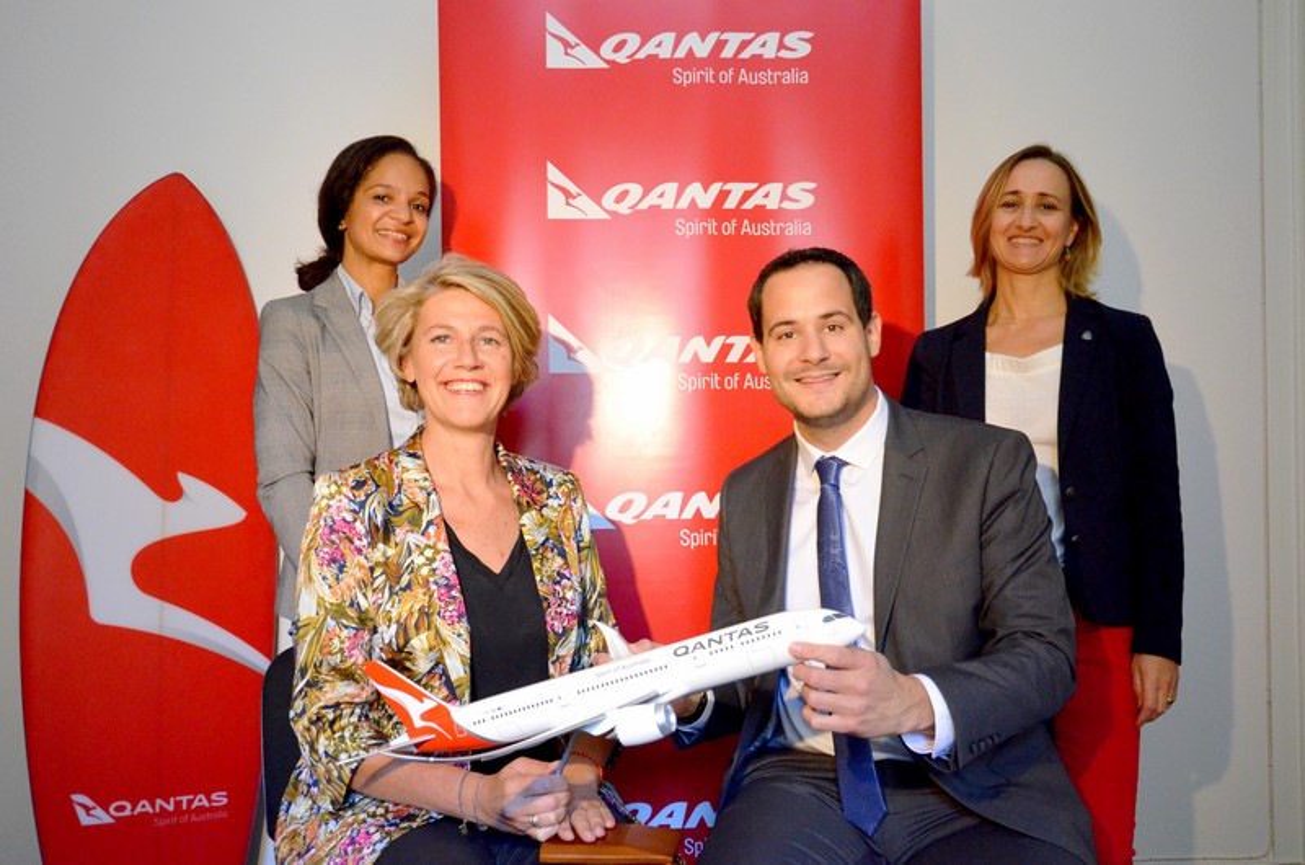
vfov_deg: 41.5
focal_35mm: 32
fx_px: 1140
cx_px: 652
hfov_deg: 59.6
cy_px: 432
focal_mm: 21
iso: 3200
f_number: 4.5
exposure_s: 1/200
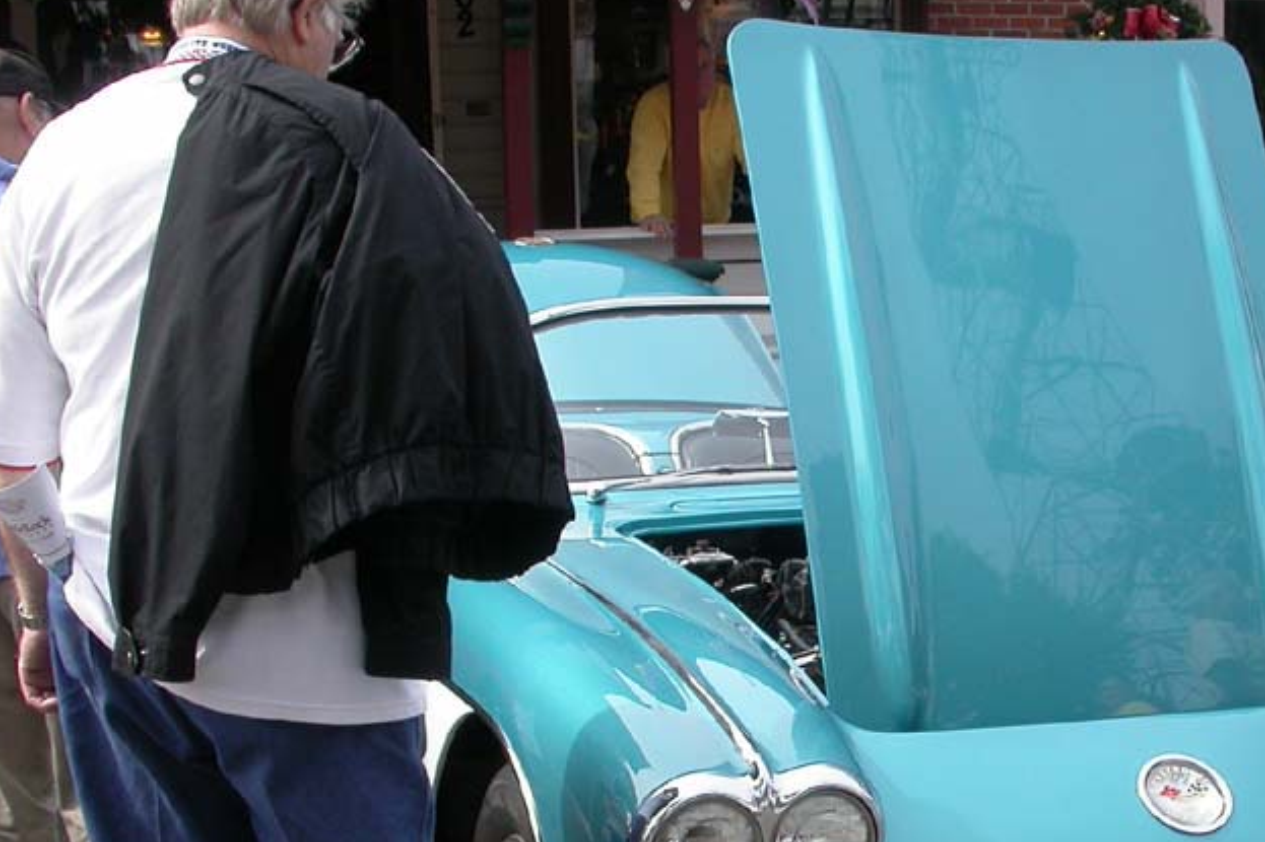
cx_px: 956
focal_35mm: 65
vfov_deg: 20.8
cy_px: 603
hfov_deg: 30.4
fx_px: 2283
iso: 100
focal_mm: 7.85
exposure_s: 1/203
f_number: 6
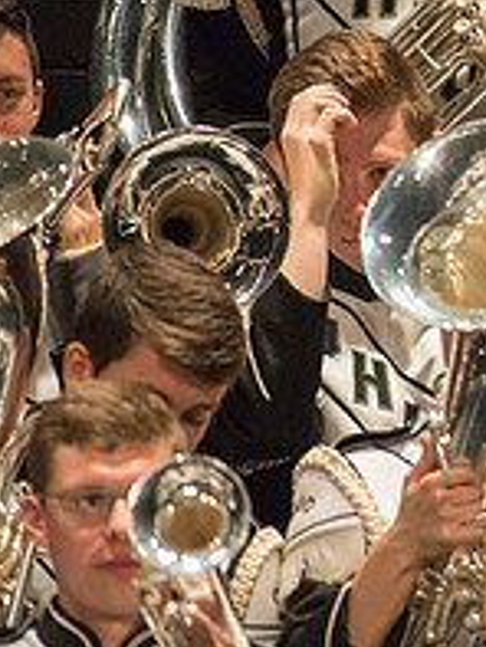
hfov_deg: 0.9
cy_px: 182
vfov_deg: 1.2
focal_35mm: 1696
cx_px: 939
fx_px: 31714
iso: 4000
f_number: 5.6
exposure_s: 1/320
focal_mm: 600
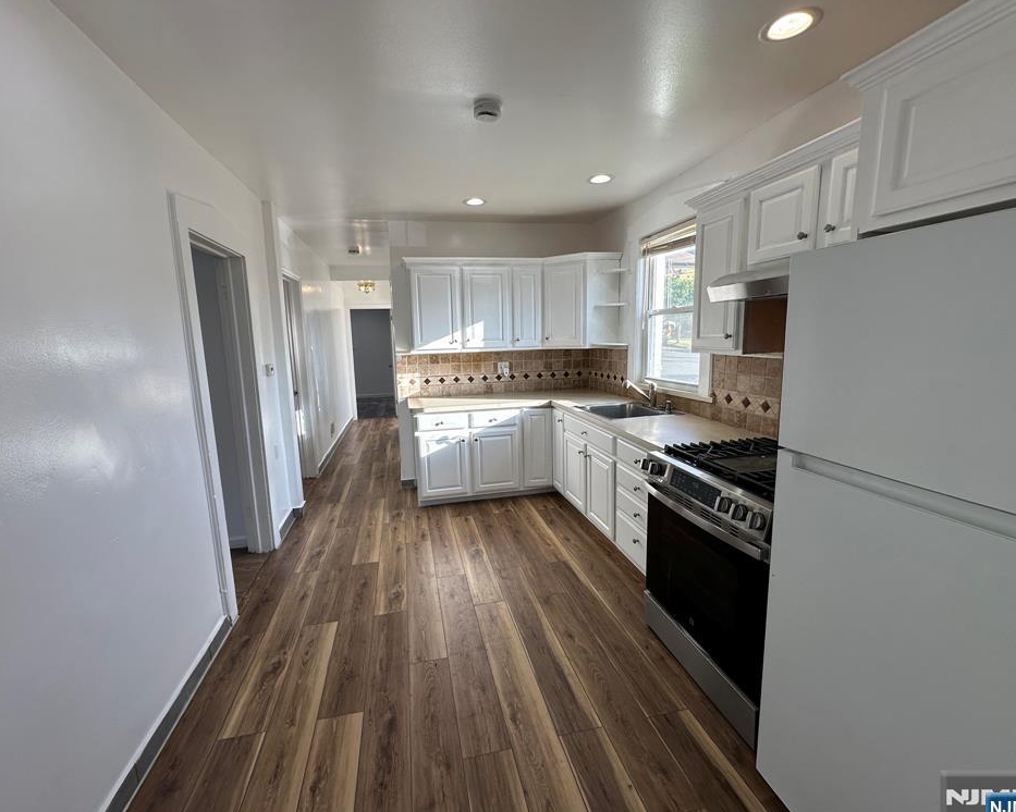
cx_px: 493
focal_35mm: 15
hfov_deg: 96.8
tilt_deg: -10.7
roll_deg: +0.2
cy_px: 405
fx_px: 451
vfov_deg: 84.0
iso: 40
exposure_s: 1/148
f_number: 2.2
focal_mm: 2.22
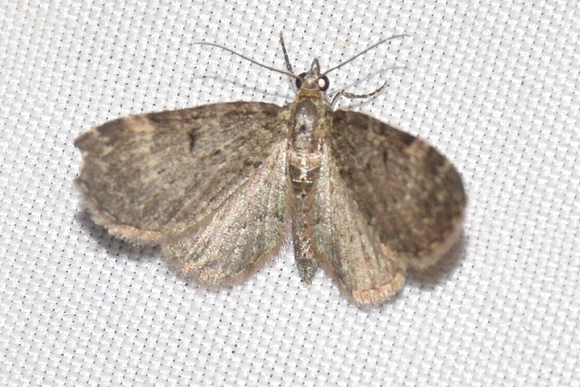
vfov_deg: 5.9
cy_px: 200
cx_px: 263
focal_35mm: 234
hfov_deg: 8.8
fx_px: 3772
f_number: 11
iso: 125
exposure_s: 1/160
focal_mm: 140
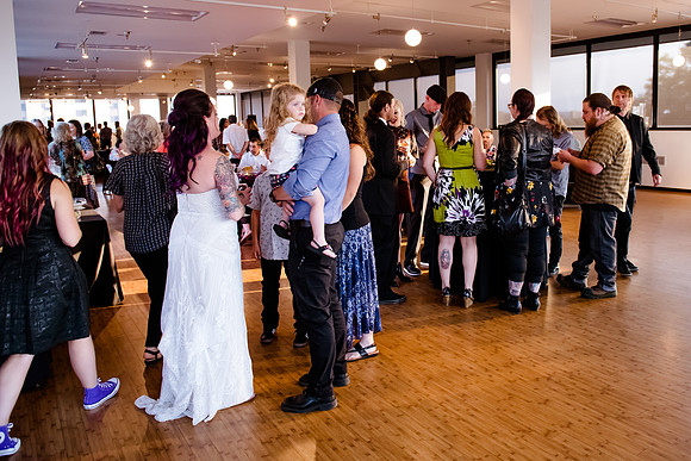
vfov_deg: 45.2
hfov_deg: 63.7
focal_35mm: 29
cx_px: 408
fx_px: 551
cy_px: 189
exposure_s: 1/200
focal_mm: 24
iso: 3200
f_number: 4
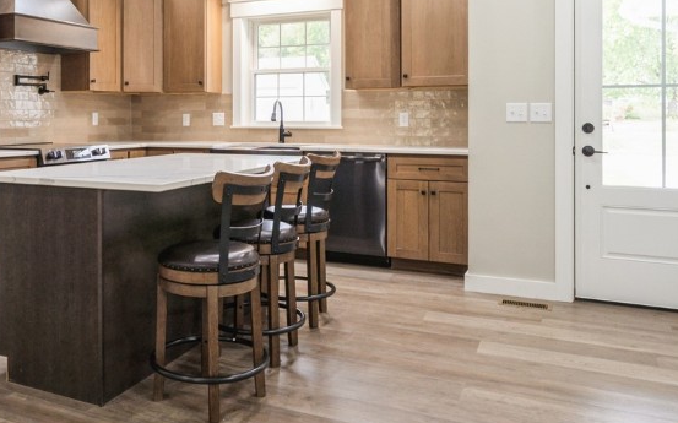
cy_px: 107
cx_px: 222
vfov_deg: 36.4
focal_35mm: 34
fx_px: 628
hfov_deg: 55.5
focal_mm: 16
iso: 400
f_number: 9
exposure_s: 1/10
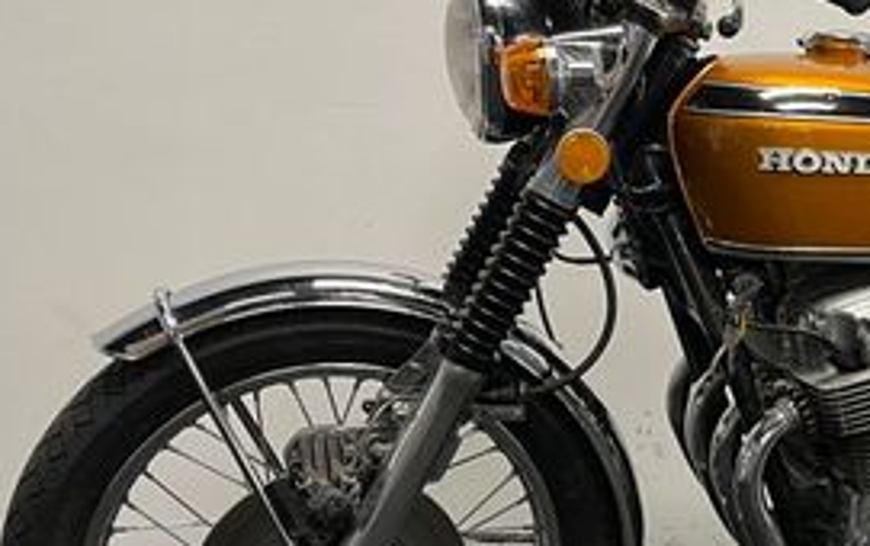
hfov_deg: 29.7
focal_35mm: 65
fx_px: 1543
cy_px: 331
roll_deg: -0.4
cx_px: 841
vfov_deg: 20.0
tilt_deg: -8.1
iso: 80
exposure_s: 1/50
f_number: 1.6
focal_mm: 5.1
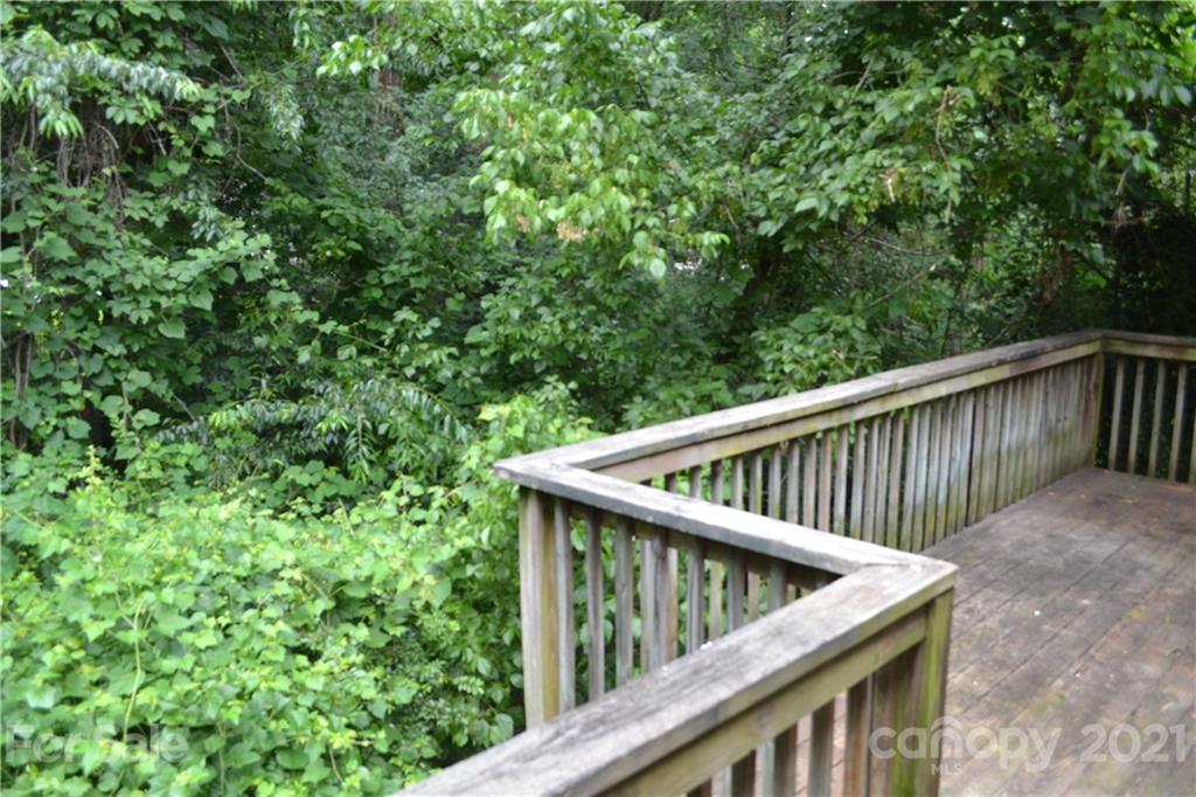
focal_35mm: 27
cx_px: 598
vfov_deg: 47.9
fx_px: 897
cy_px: 398
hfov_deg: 67.4
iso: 400
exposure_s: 1/100
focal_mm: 18
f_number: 5
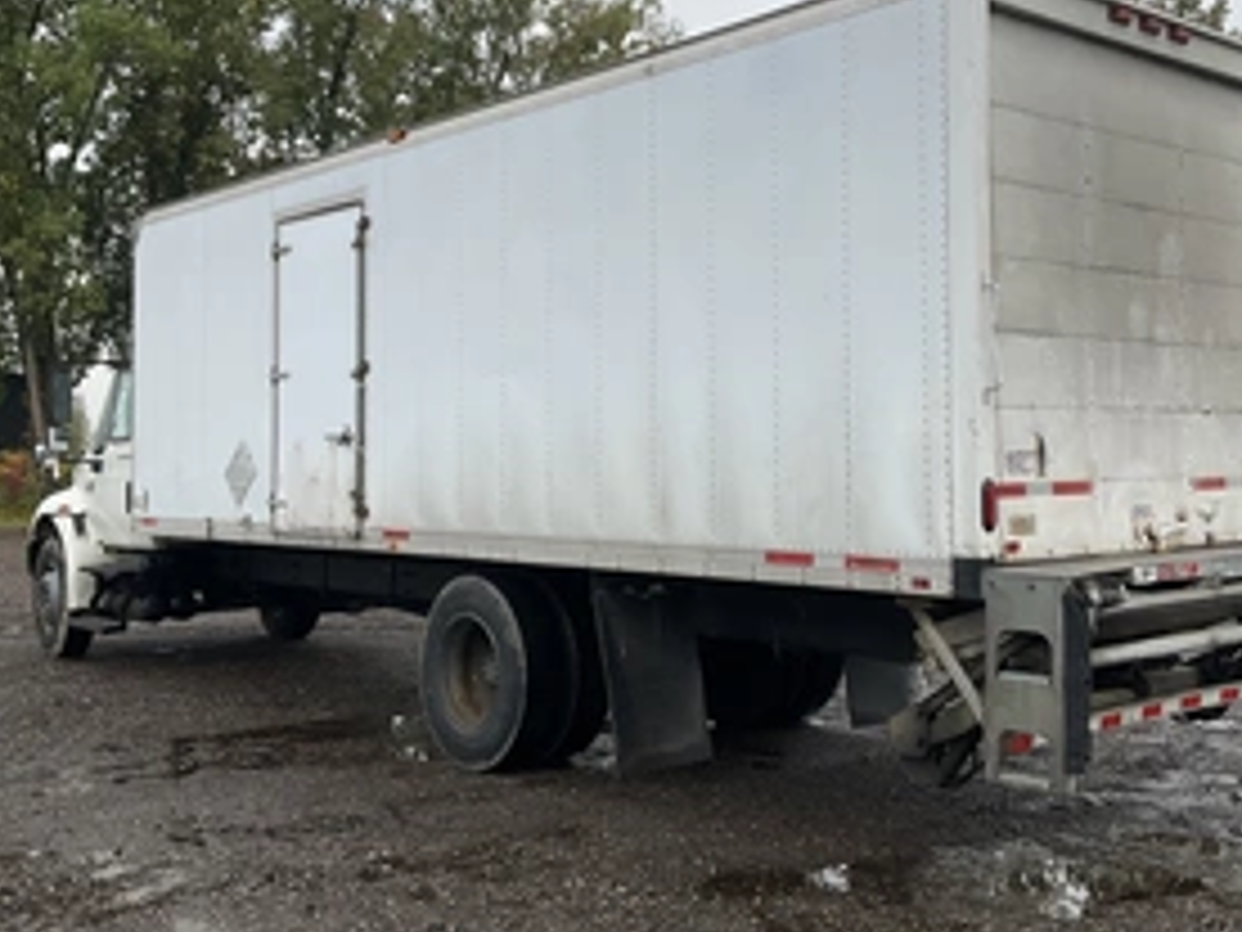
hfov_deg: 44.5
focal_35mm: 42
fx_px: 1507
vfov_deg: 34.2
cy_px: 374
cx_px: 752
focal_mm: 3
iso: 25
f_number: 1.8
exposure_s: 1/898
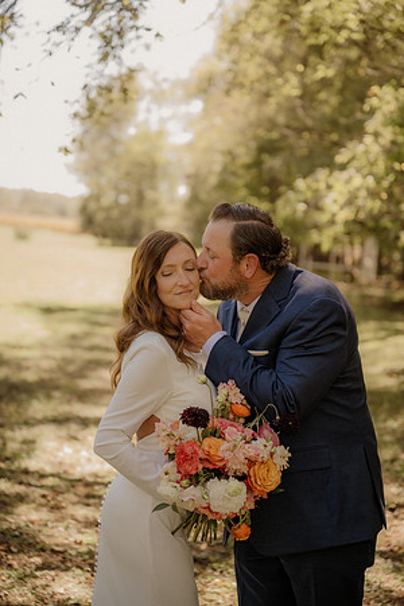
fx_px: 1178
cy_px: 303
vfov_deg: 28.8
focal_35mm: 70
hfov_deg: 19.5
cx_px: 202
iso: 400
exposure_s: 1/500
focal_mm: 70
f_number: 2.8
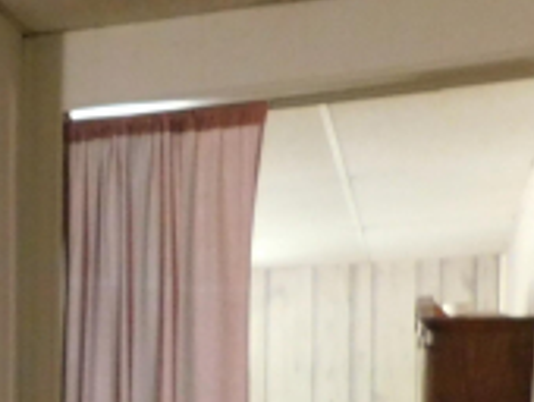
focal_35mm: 90
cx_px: -485
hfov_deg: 17.0
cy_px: 471
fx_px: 1390
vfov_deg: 15.9
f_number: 3
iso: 560
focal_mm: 4
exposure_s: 1/8
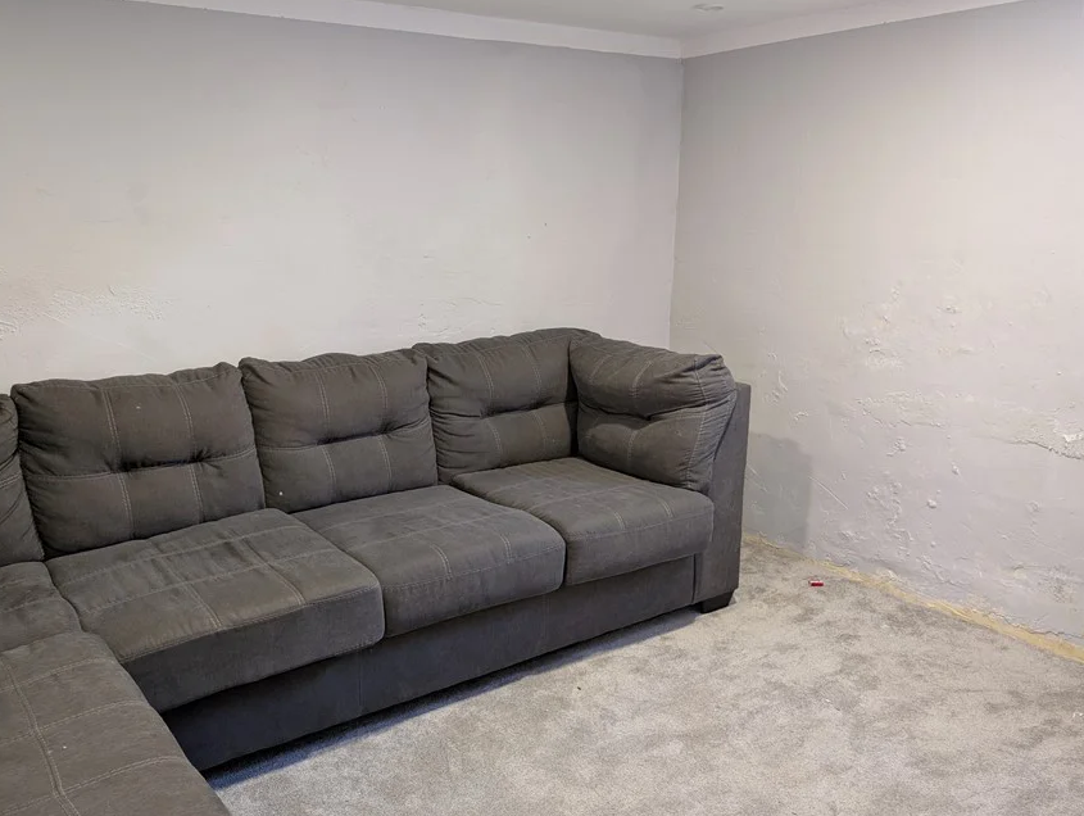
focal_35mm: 29
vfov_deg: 48.2
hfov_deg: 61.5
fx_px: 909
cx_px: 498
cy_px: 470
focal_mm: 6.9
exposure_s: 1/23.8
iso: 288
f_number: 1.68
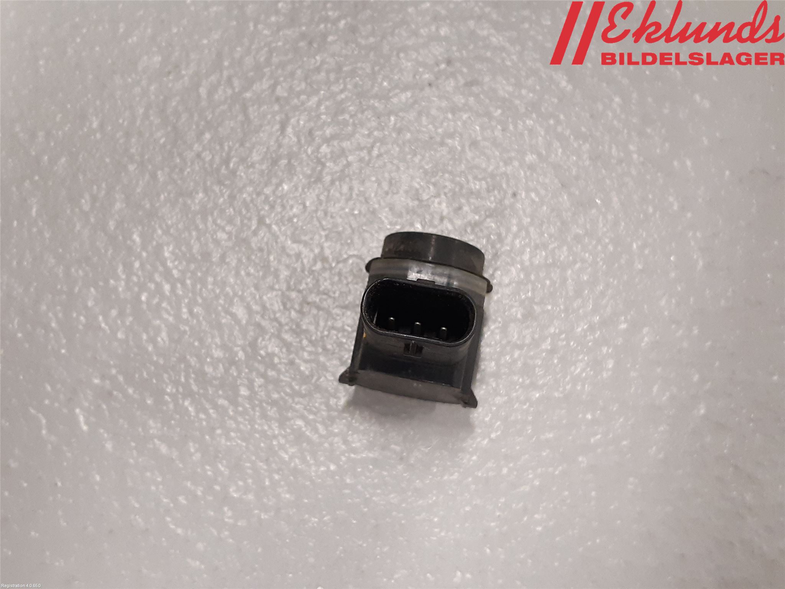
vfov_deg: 53.1
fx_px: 590
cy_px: 294
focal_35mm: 26
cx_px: 392
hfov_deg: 67.3
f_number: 1.7
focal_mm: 3.93
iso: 200
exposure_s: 1/50
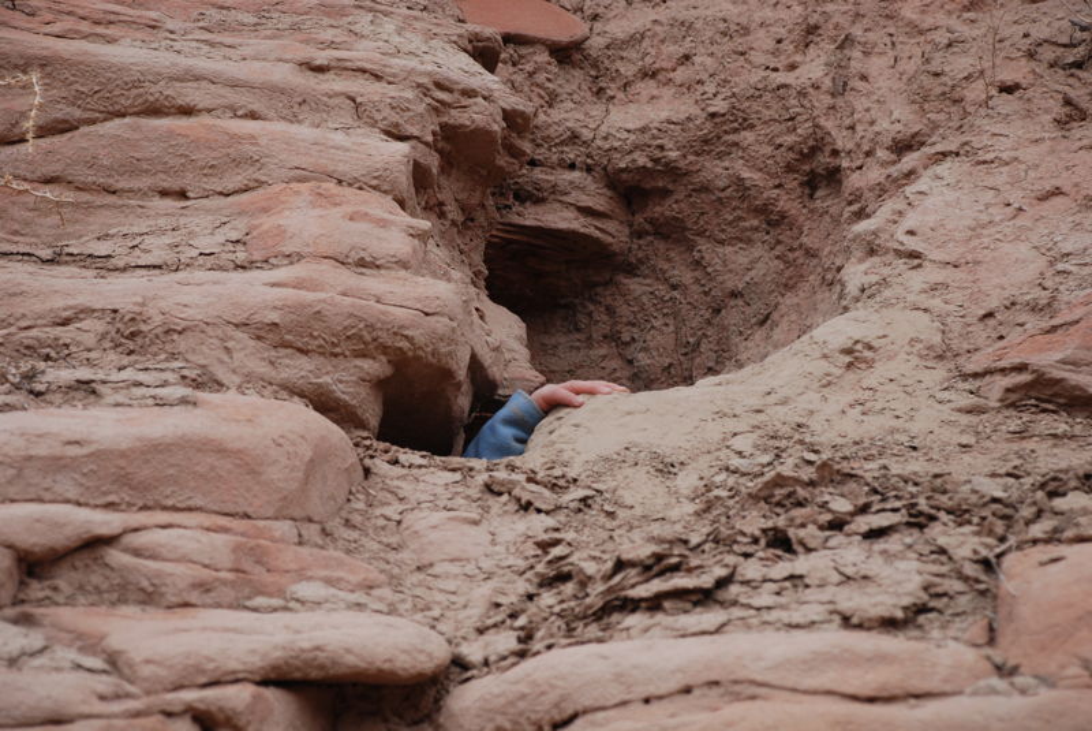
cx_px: 546
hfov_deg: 16.1
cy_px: 366
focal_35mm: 128
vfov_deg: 10.8
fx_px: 3871
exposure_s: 1/200
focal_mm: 85
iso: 250
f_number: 5.6
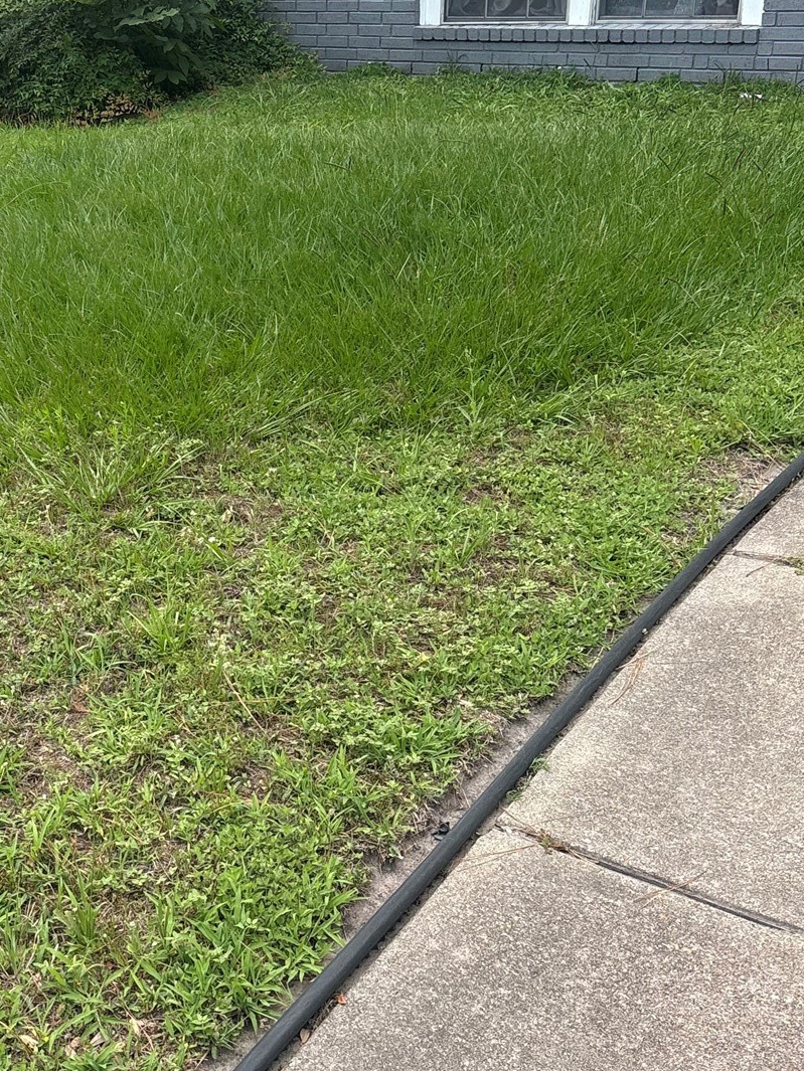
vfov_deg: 38.2
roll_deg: +3.8
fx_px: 1548
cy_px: 514
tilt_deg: -19.7
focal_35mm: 50
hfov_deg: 27.9
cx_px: 59
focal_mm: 5.96
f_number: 1.6
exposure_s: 1/1217
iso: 50
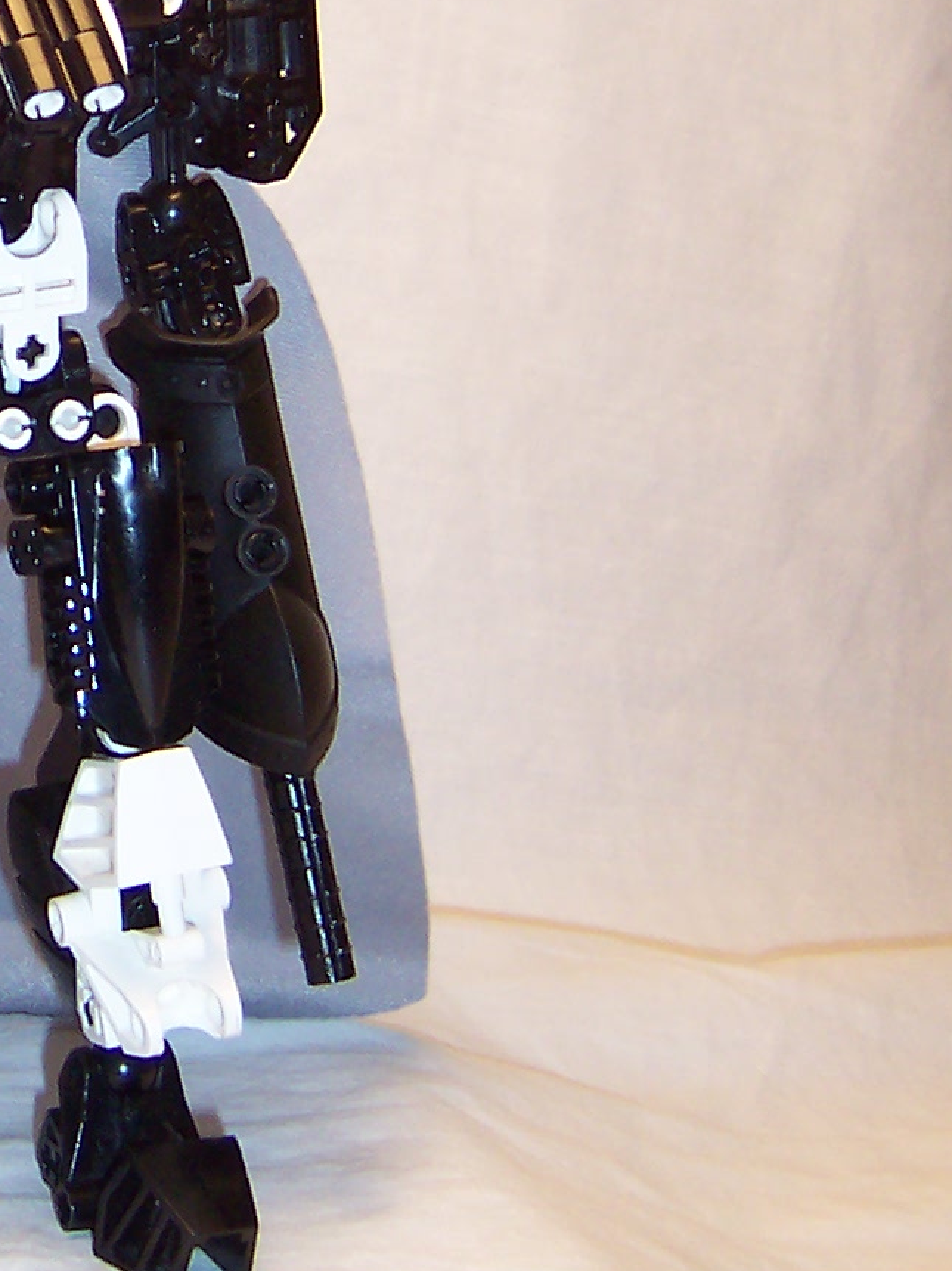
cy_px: 167
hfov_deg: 16.7
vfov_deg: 22.6
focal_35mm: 85
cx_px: -139
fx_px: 3119
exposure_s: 1/60
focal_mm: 5.6
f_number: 2.8
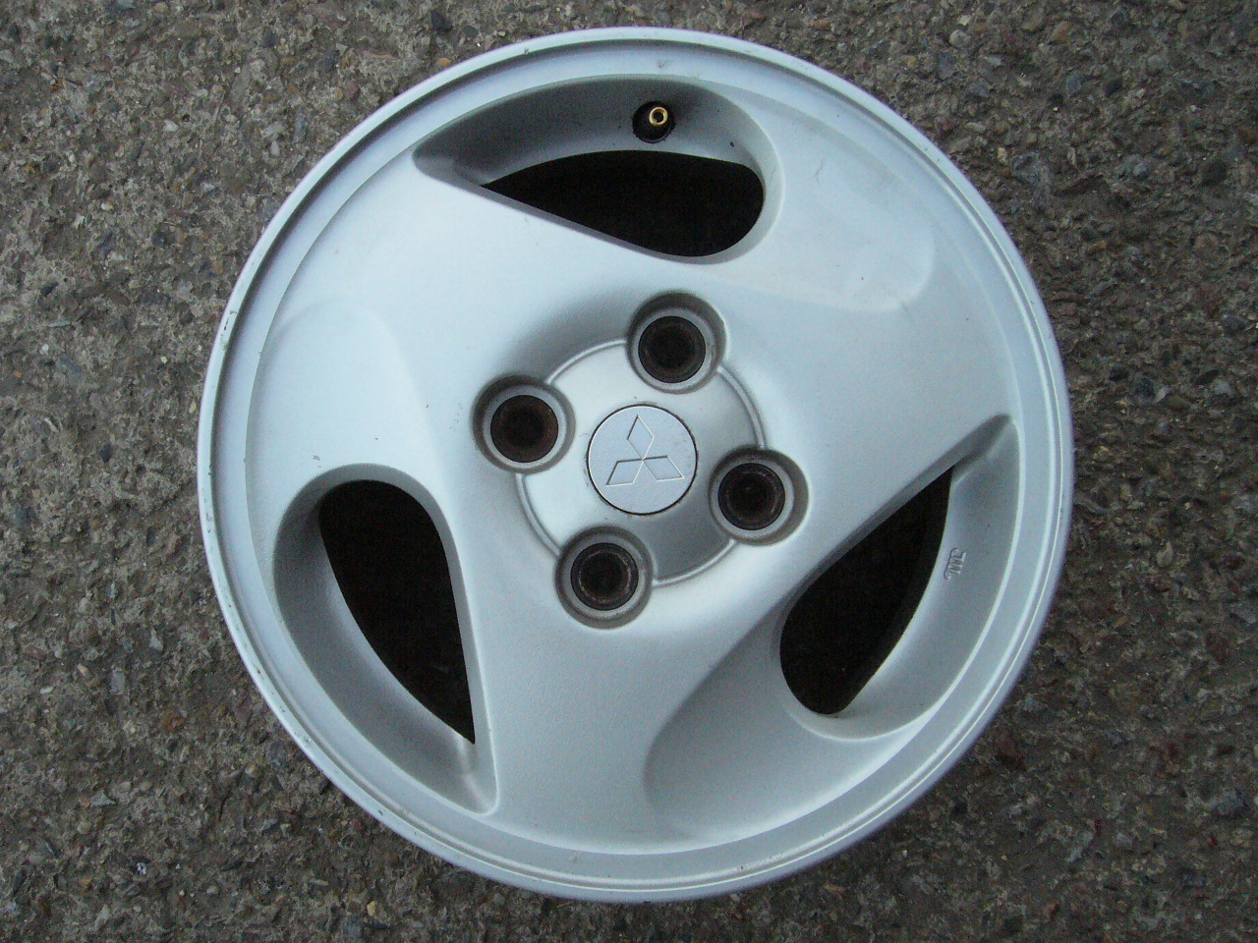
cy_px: 472
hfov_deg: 52.6
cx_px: 629
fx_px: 1272
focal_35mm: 35
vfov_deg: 40.7
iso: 400
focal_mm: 5.8
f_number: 5.6
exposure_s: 1/640
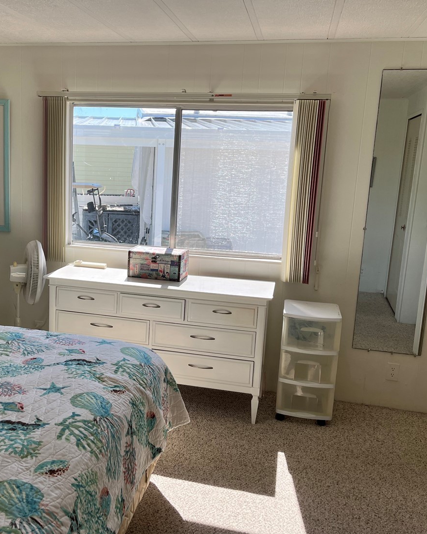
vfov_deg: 49.1
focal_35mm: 37
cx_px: 127
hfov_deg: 39.4
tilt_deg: -12.5
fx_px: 584
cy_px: 268
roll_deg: -1.7
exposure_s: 1/1106
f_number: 1.6
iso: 50
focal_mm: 5.1
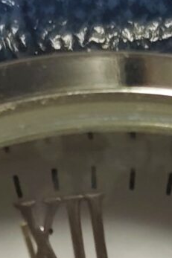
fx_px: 2532
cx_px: 43
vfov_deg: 5.8
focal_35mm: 353
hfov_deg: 3.9
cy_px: 373
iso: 500
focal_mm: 6.19
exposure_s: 1/50
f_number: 1.65
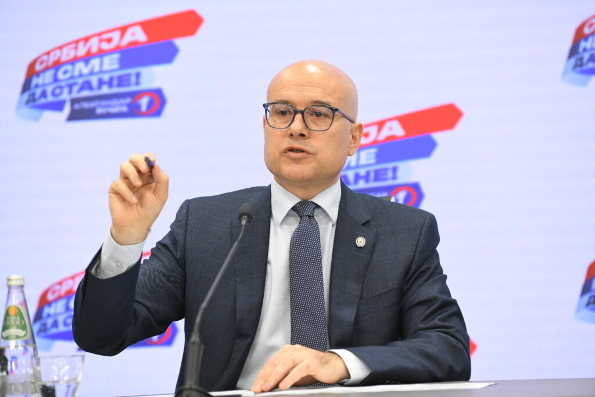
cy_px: 198
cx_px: 298
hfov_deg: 10.8
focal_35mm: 190
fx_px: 3141
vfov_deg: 7.2
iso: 2000
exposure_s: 1/200
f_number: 4
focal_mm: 190
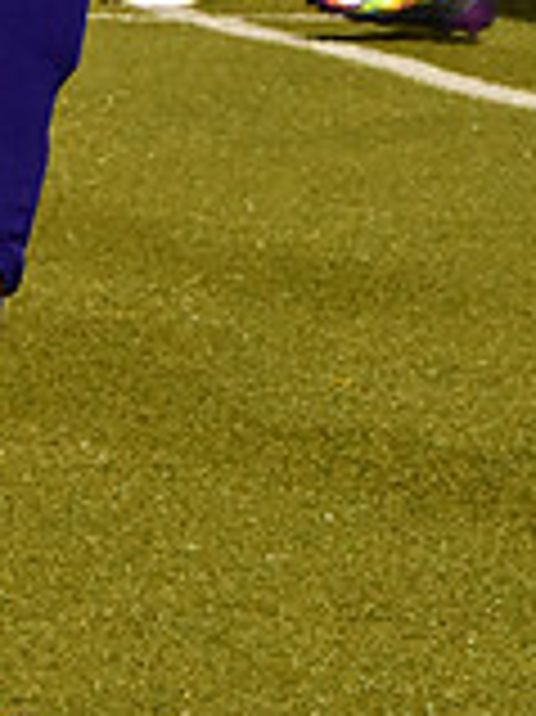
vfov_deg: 3.6
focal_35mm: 552
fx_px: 11407
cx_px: -20
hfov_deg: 2.7
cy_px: 63
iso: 5000
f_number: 11
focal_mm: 105
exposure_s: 1/60
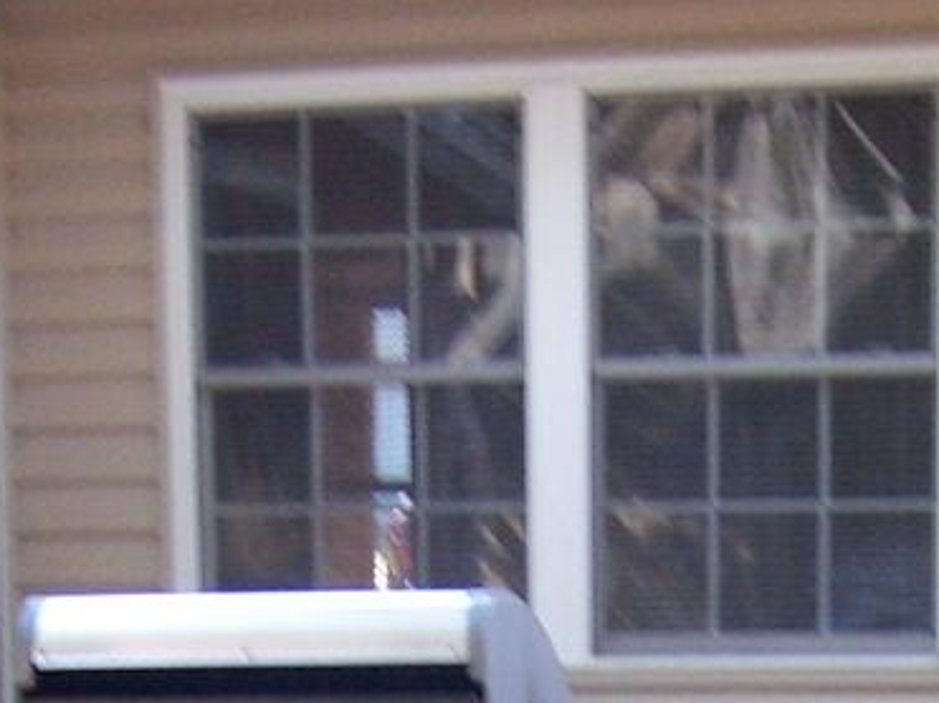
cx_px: 430
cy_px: 1290
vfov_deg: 10.1
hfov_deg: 14.3
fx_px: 3742
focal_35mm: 138
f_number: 3.4
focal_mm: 5.5
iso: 100
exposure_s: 1/30
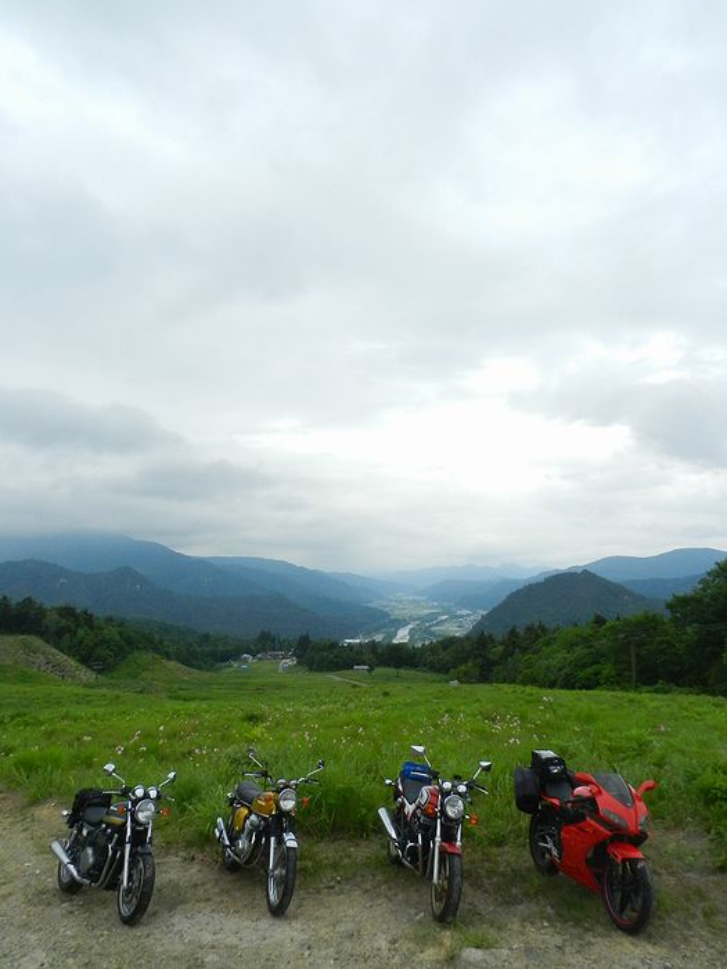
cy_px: 484
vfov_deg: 73.9
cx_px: 364
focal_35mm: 23
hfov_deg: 58.9
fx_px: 644
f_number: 8
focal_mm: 4
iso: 400
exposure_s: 1/320
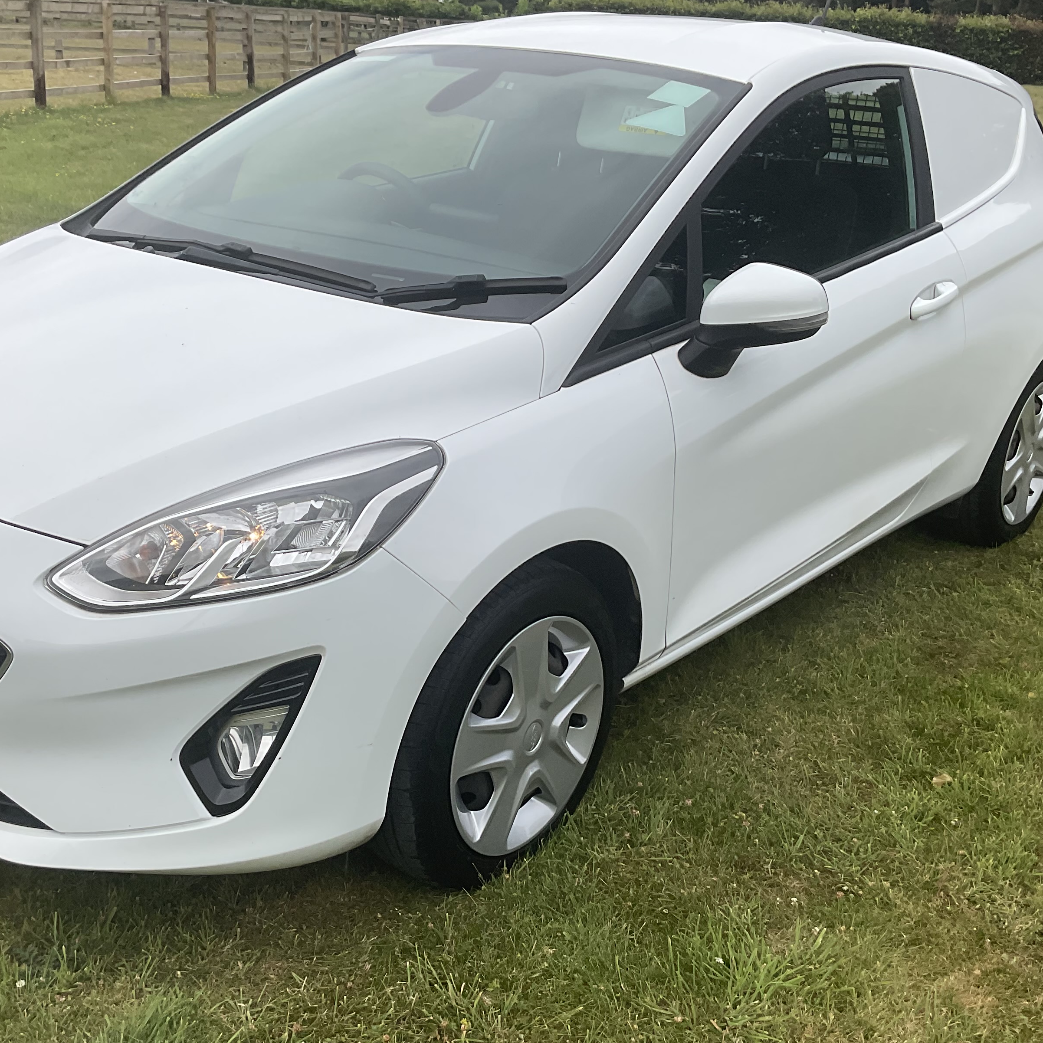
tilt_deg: -19.3
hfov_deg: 39.1
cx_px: 464
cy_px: 562
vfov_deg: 39.1
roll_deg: -2.7
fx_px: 1466
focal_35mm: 43
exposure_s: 1/1675
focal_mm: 3
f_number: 1.8
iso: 16
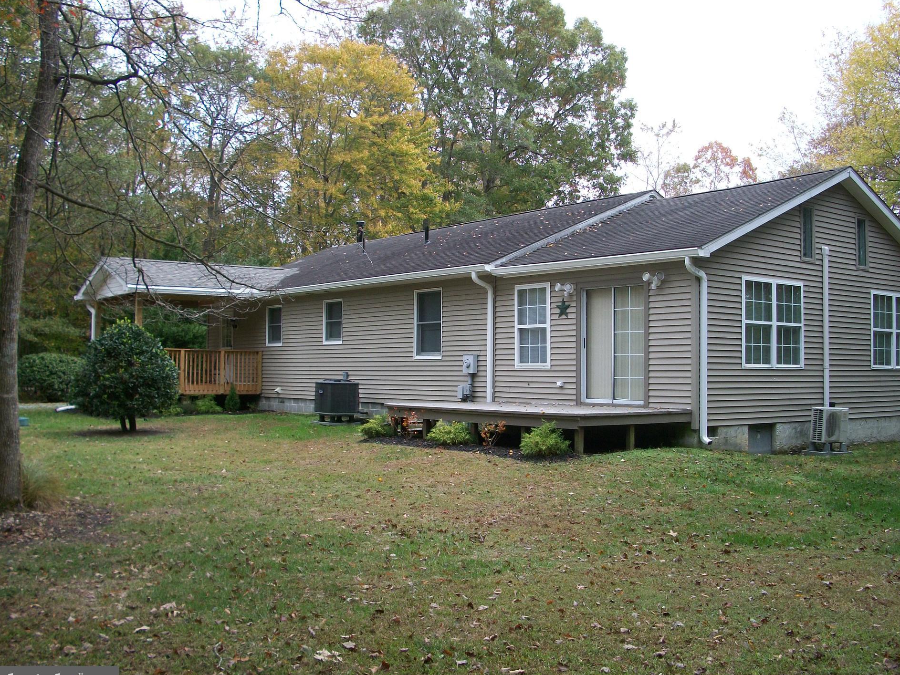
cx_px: 488
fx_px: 988
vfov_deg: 37.7
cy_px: 339
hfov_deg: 48.9
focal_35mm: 38
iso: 80
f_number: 3.1
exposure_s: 1/200
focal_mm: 6.3
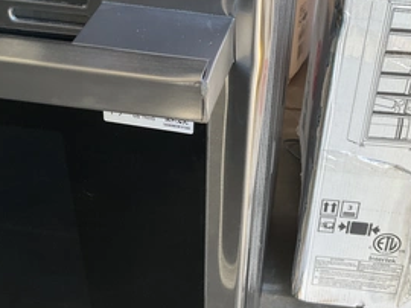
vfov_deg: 33.3
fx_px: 510
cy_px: 111
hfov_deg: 43.1
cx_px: 283
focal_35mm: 43
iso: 32
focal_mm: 3
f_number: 1.8
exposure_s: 1/122
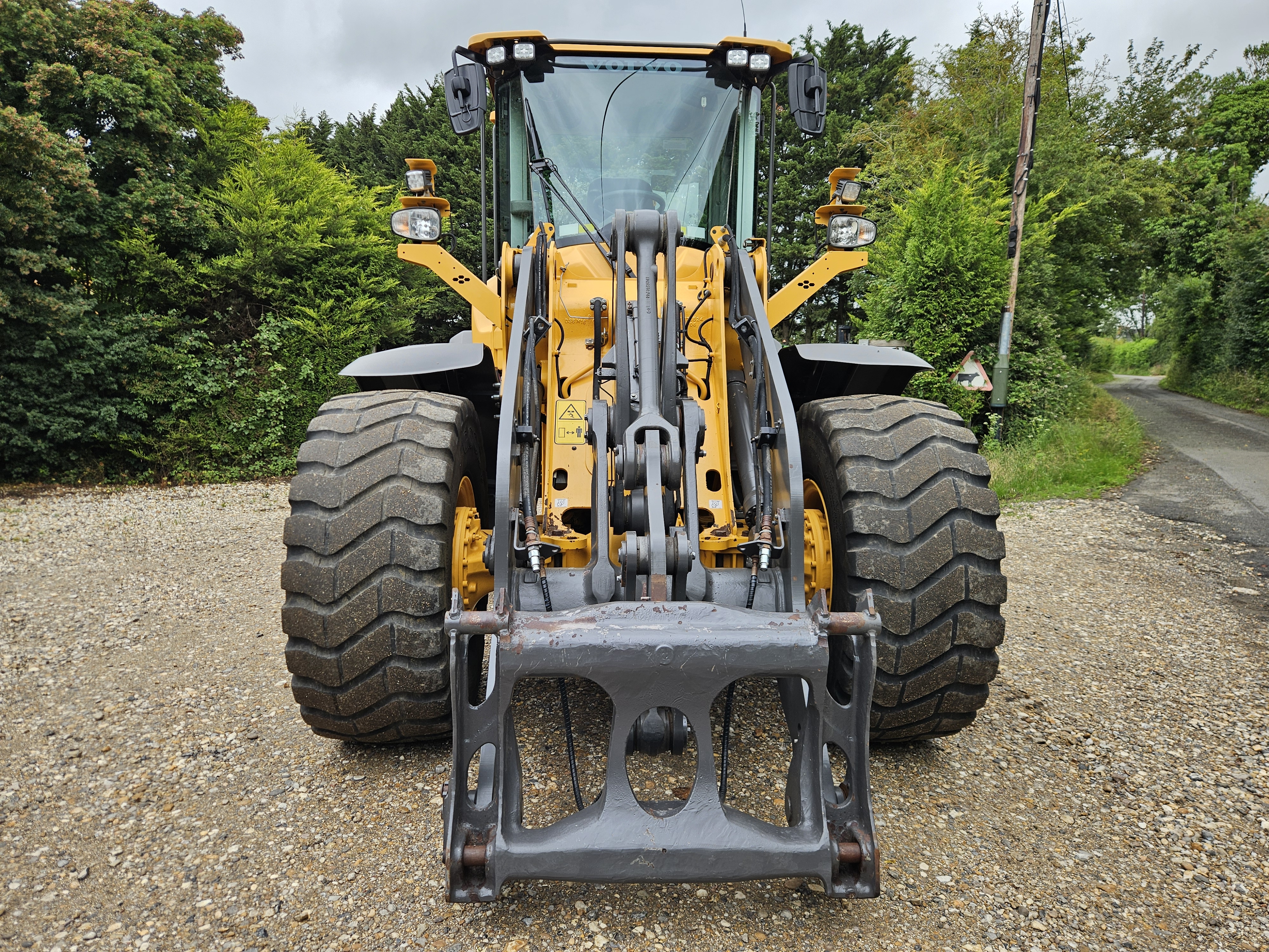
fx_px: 843
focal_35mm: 23
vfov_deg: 58.9
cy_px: 476
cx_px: 634
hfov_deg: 73.9
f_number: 1.8
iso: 25
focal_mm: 5.4
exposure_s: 1/399
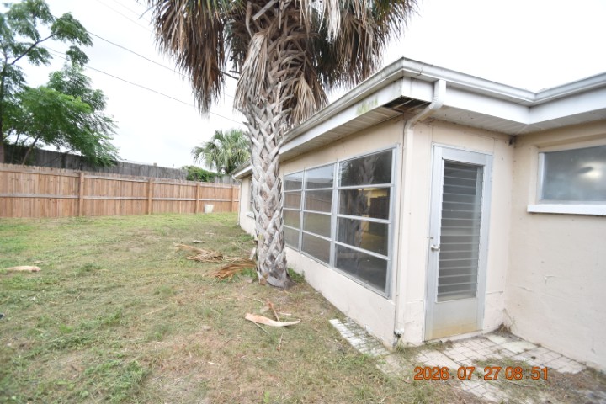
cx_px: 303
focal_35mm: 15
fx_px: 252
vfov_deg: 77.3
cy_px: 202
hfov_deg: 100.4
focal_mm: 10
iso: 800
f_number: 3.5
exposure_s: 1/500
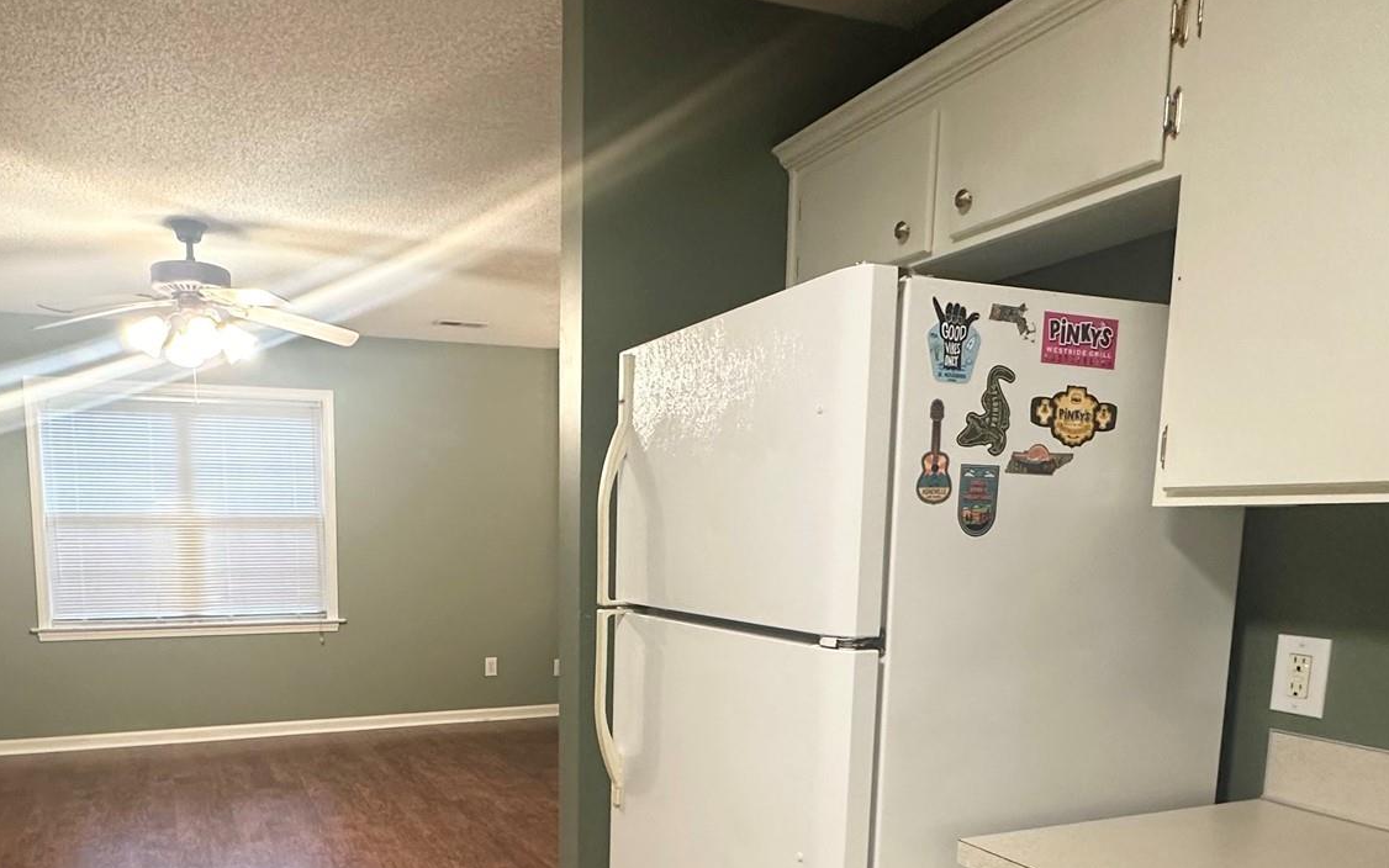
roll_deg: -0.5
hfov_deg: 67.6
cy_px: 665
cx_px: 546
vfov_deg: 44.3
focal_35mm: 27
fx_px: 1022
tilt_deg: -7.7
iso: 200
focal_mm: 2.22
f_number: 2.2
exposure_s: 1/60
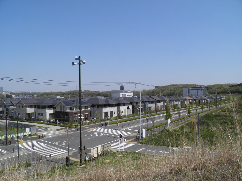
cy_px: 90
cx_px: 121
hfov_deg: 63.4
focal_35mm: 28
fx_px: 196
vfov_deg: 49.7
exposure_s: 1/400
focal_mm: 4.9
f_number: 5.7
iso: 50
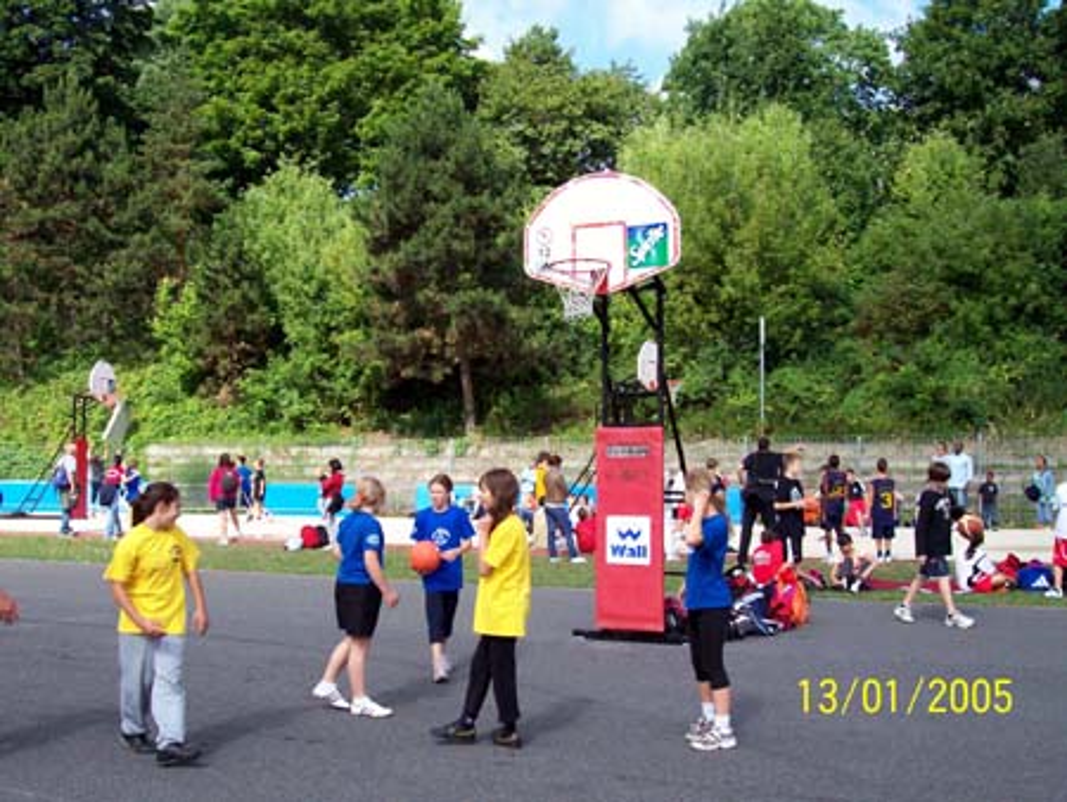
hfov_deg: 44.8
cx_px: 534
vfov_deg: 34.4
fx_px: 1295
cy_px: 401
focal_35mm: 42
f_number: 2.9
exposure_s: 1/672
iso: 80
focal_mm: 7
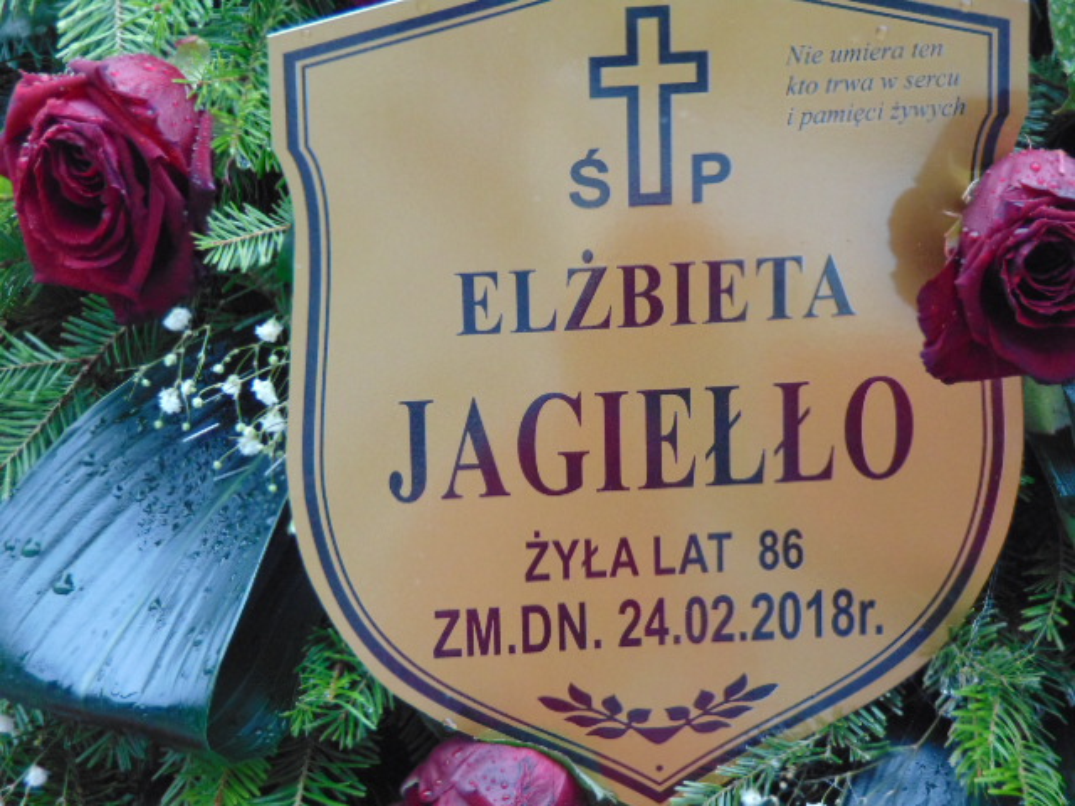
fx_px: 6304
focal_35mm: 203
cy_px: 403
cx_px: 538
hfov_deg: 9.7
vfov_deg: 7.3
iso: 400
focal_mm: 36.4
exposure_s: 1/100
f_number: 4.1
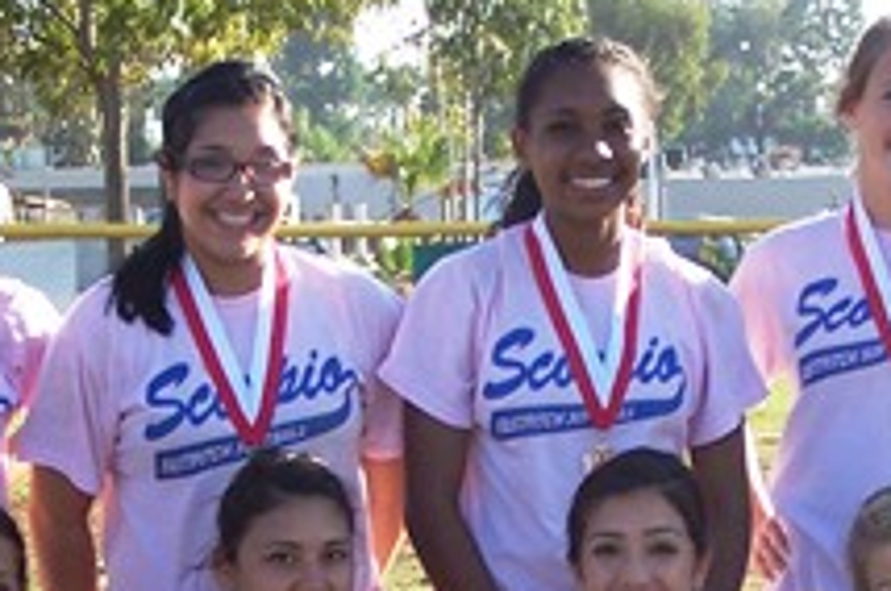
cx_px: 562
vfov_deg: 8.5
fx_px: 3929
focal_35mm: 159
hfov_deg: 12.9
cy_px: 703
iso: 80
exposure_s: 1/500
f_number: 3
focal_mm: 8.5
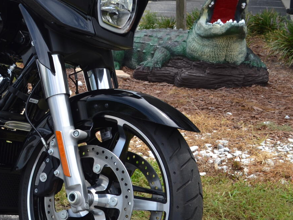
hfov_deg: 21.8
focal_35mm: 85
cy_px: 75
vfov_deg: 17.3
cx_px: -27
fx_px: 720
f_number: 7.1
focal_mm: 26
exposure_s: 1/200
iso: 100
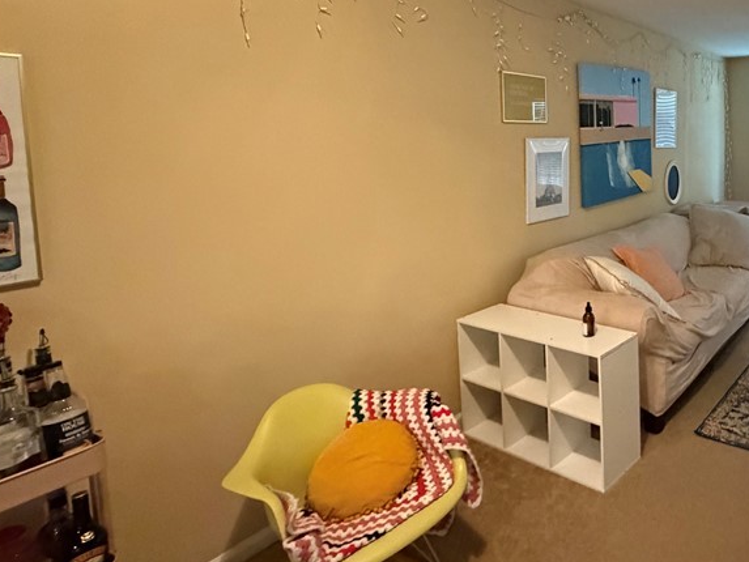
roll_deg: +1.2
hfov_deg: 60.6
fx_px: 541
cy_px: 175
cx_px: 650
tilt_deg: -3.4
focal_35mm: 25
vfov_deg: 53.5
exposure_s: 1/60
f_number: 2.2
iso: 1250
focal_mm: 2.22
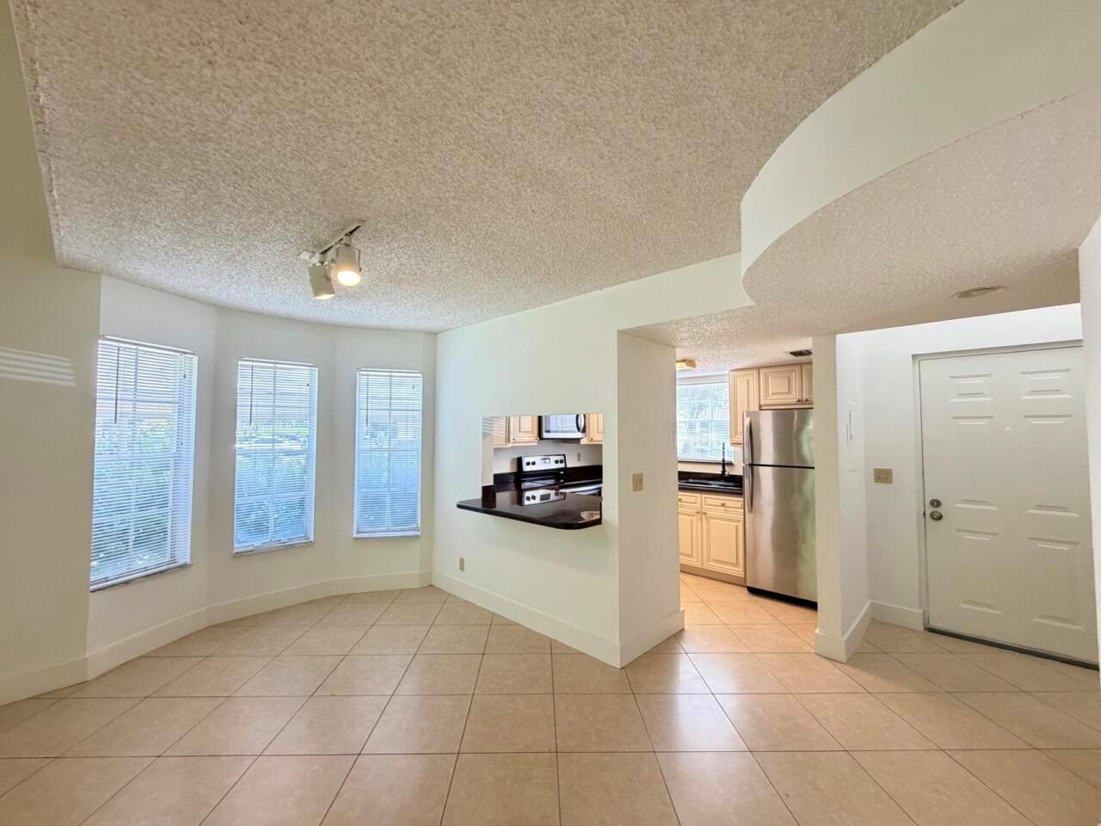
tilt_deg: +2.8
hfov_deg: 102.1
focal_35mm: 14
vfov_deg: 85.7
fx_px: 445
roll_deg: +0.9
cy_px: 413
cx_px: 550
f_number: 2.2
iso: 320
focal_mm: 2.22
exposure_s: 1/120
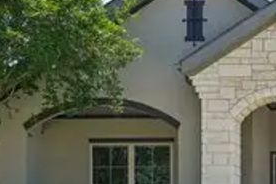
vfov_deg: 15.2
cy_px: 160
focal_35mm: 89
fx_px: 682
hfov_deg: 20.1
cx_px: 399
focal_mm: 24
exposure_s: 1/500
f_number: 8
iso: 200
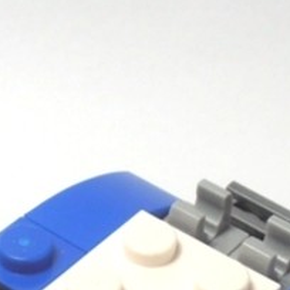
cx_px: 105
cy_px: 407
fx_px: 1365
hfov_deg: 12.1
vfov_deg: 11.7
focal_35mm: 144
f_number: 3.9
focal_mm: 6.61
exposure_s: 1/100
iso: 80
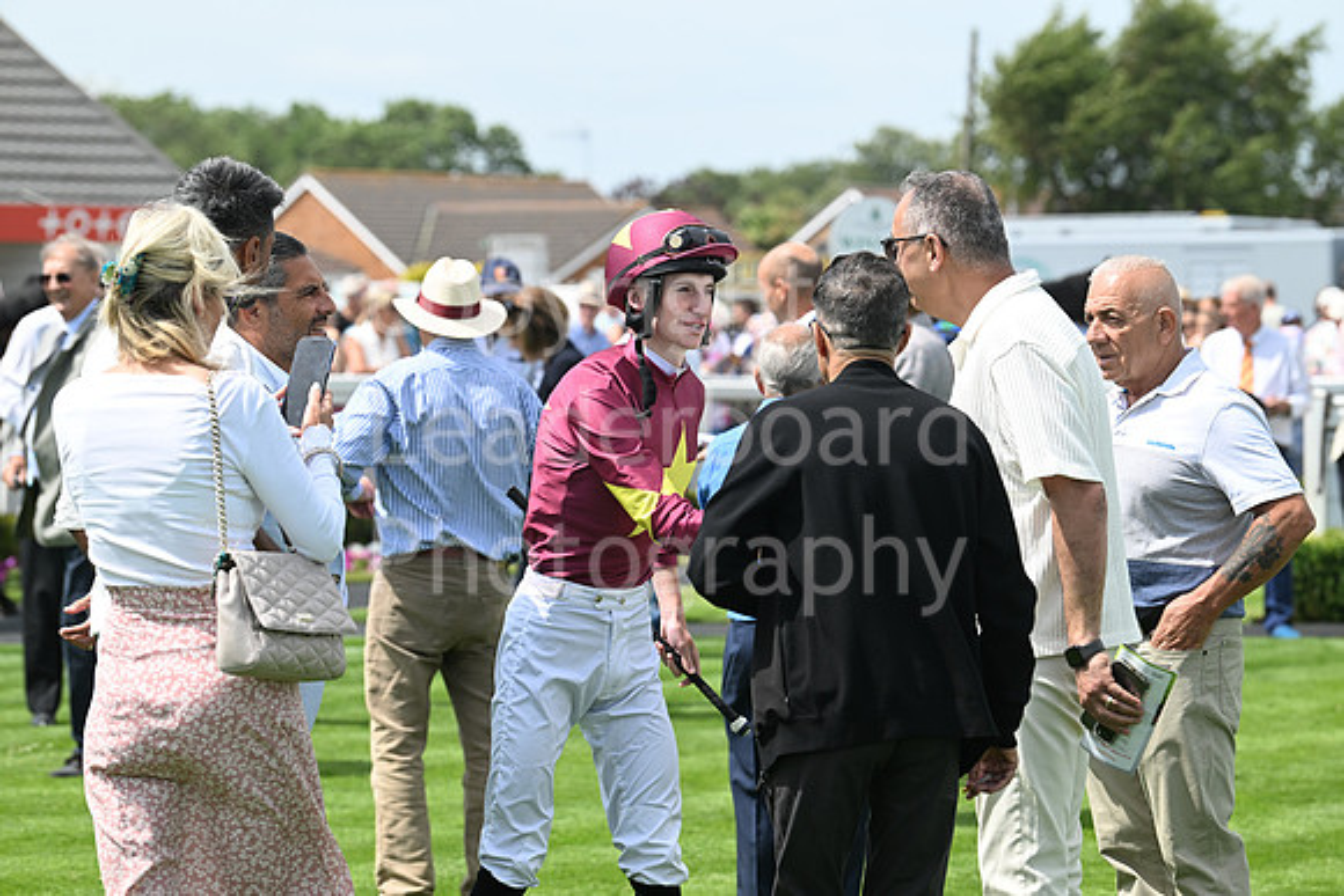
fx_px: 5601
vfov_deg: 9.2
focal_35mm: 150
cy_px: 448
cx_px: 672
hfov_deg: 13.7
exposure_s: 1/1600
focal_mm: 150
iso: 400
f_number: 5.6
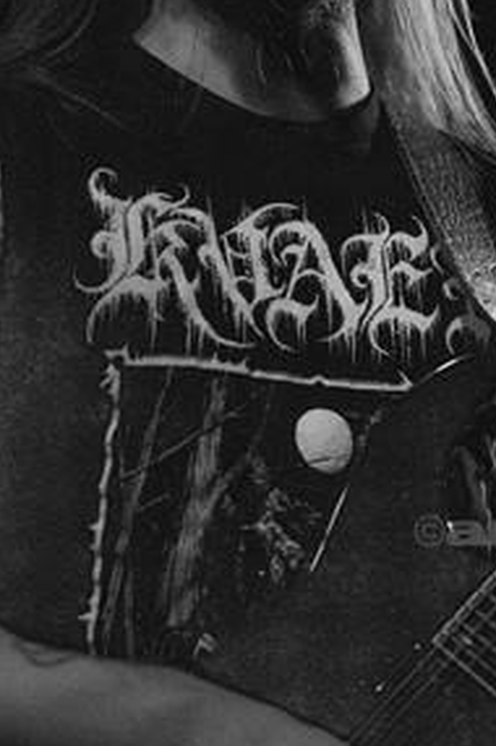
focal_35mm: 126
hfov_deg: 10.8
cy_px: 342
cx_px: 432
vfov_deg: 16.3
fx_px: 2610
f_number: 1.8
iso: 2000
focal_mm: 50
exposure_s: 1/640
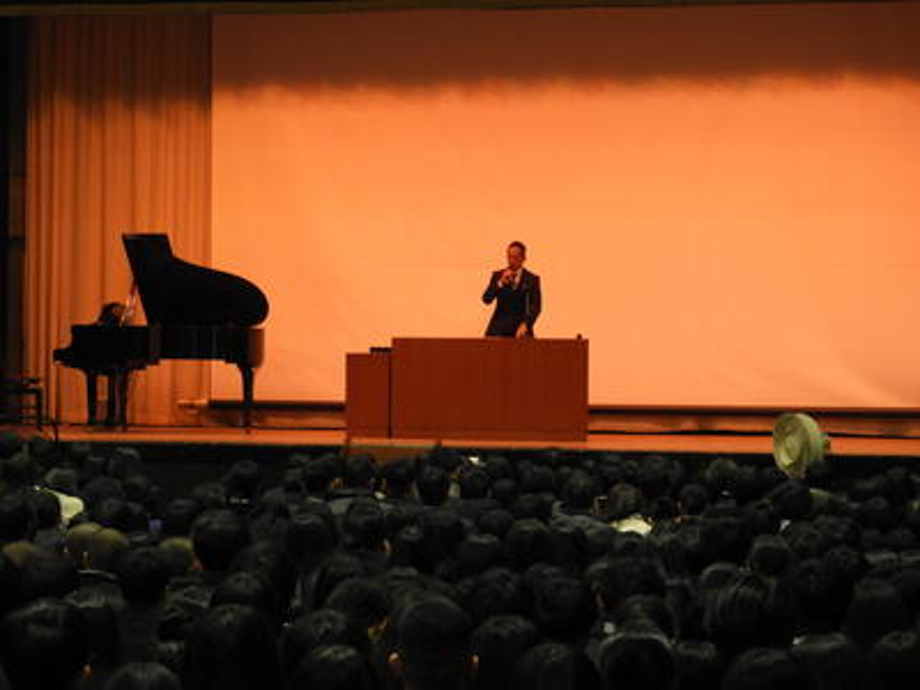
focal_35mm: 135
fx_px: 3588
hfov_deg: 14.6
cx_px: 460
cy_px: 345
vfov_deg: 11.0
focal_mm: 24.2
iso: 400
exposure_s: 1/30
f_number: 5
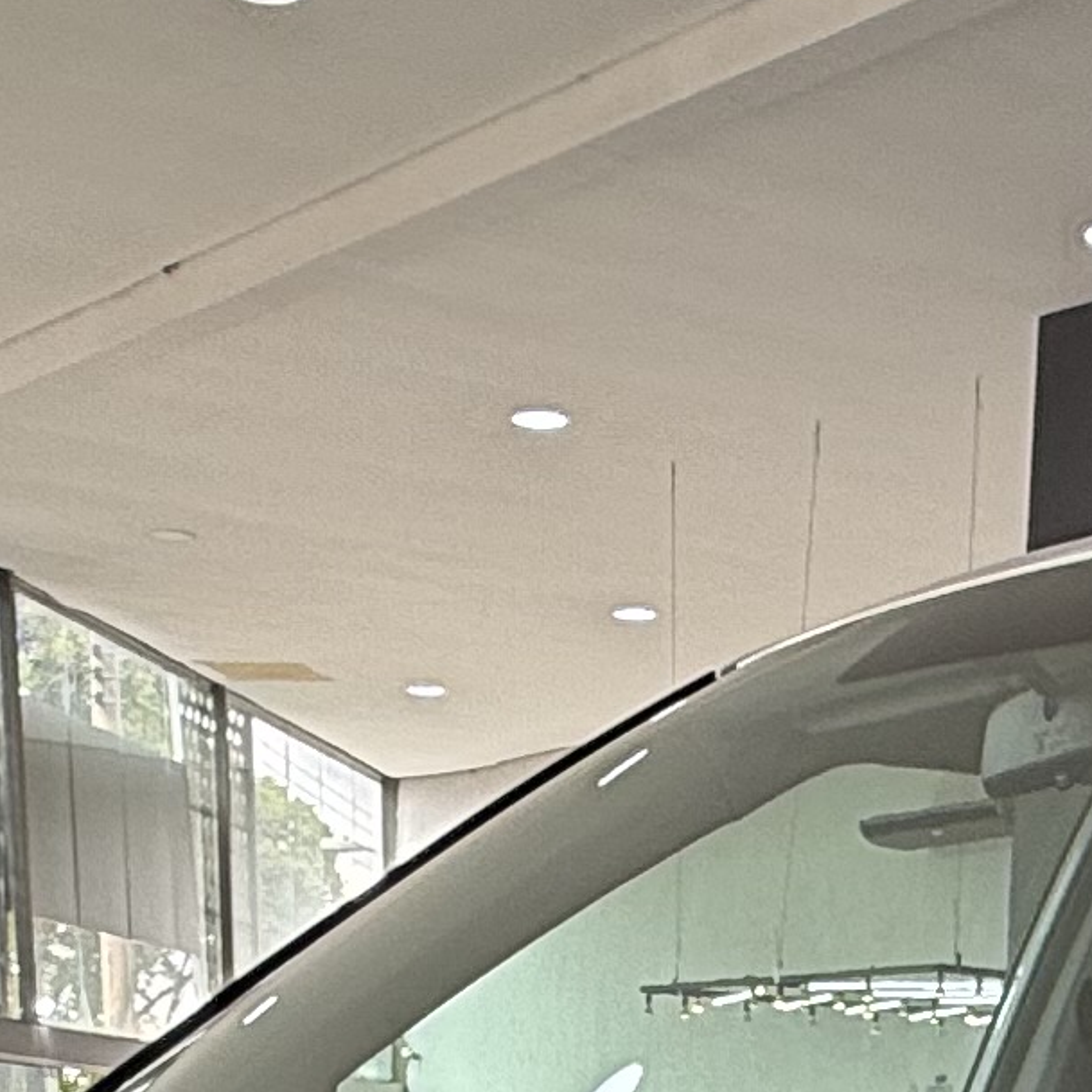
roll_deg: -1.4
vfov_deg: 16.1
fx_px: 2927
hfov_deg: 21.0
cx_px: 744
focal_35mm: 82
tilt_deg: -19.2
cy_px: 2229
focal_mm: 2.22
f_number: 2.2
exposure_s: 1/141
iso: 50
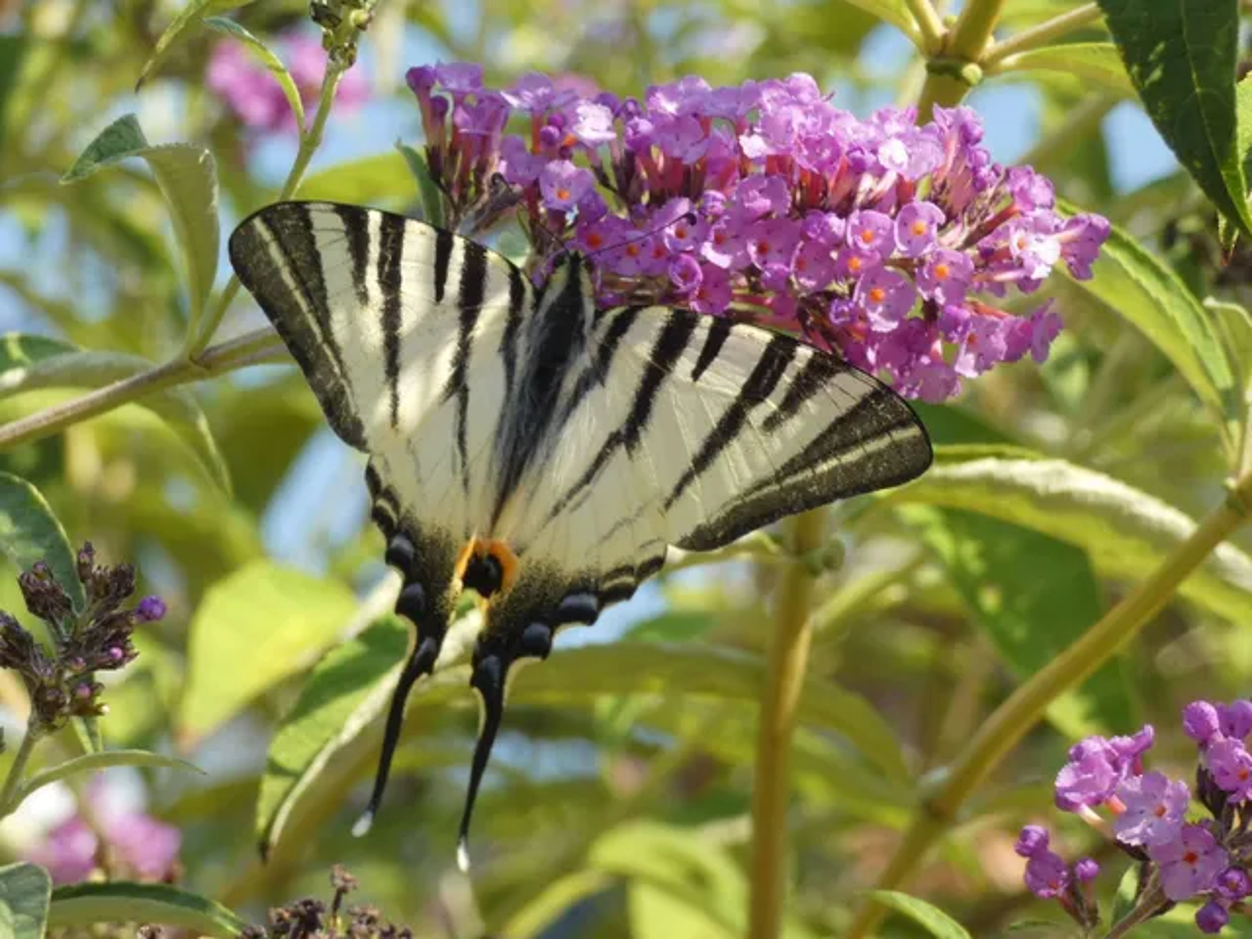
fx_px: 5787
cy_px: 470
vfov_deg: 9.3
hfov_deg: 12.3
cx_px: 626
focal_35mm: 160
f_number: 5.4
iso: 125
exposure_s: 1/80
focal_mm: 28.8
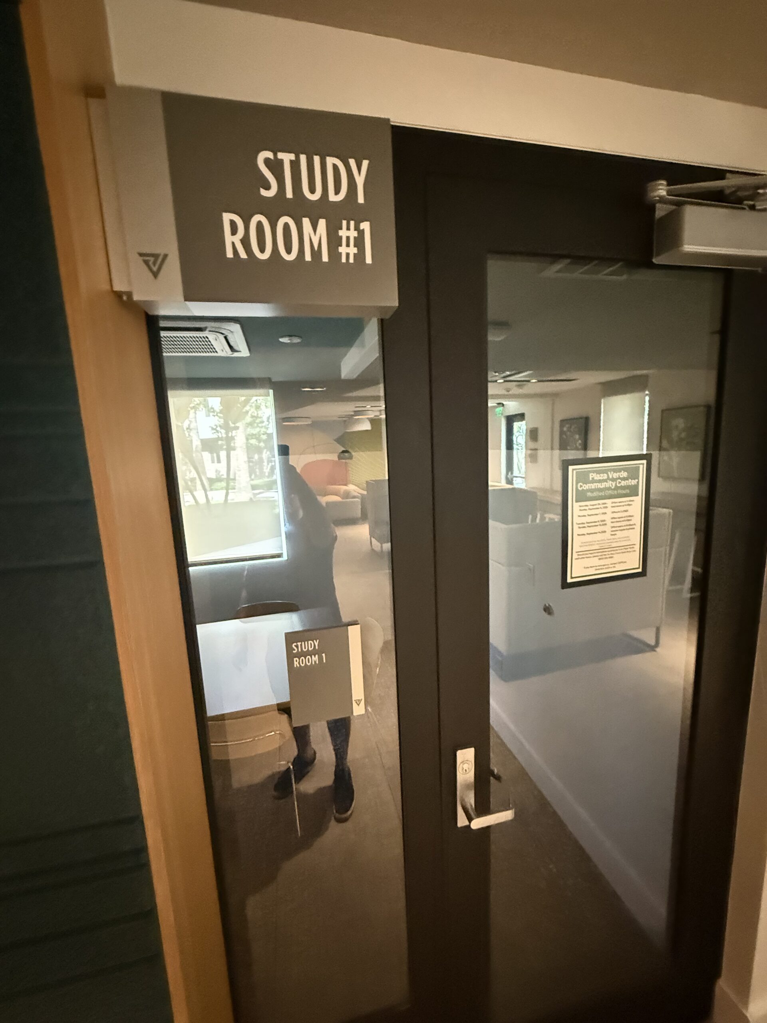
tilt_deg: -5.3
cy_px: 512
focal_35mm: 14
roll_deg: -0.1
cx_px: 384
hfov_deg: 85.7
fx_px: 414
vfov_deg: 102.1
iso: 1250
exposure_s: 1/60
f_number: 2.2
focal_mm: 2.22
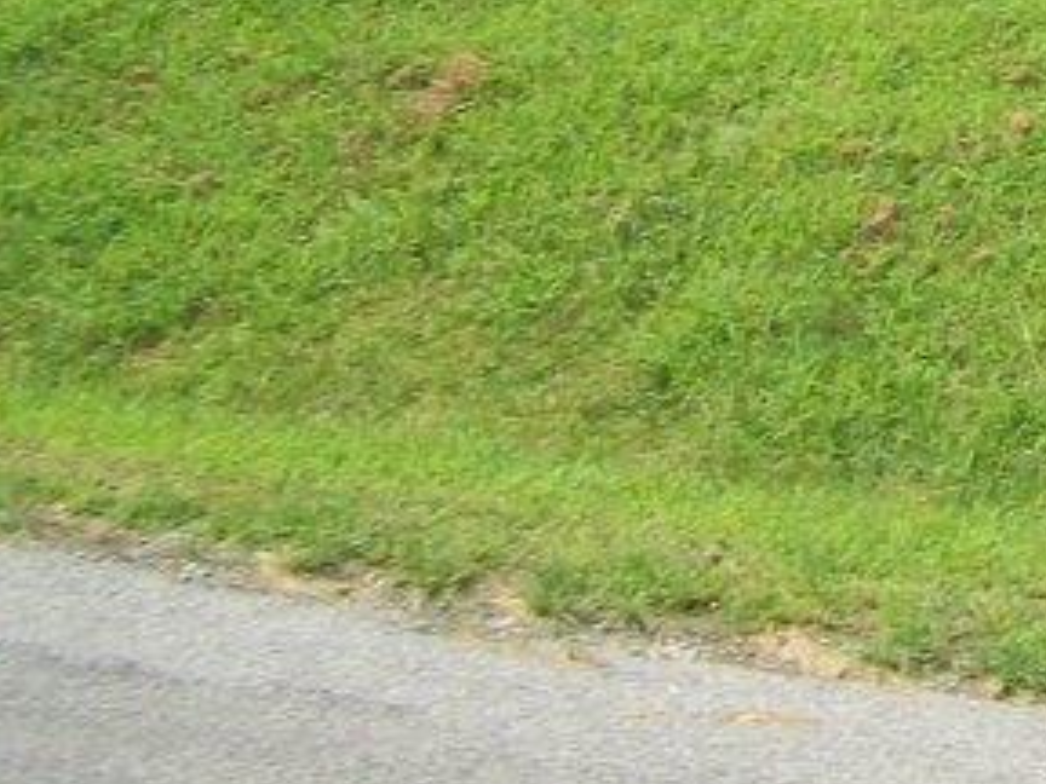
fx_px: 4291
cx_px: 2059
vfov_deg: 9.8
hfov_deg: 12.4
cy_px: -726
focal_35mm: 142
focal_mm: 5.7
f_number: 8.8
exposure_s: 1/160
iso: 80
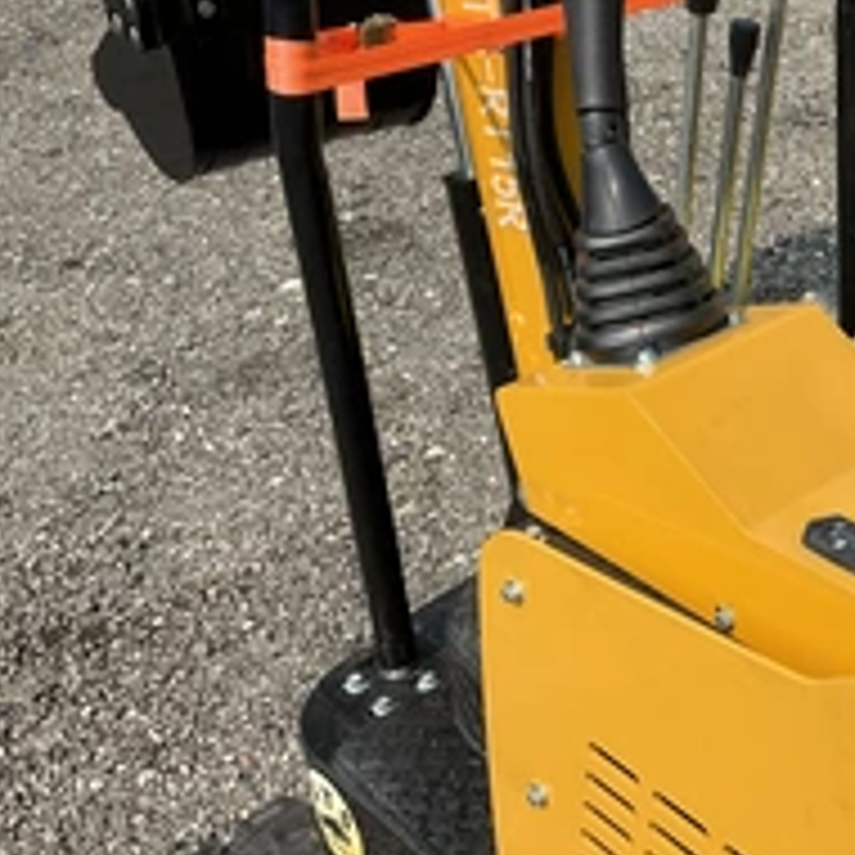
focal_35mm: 54
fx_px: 1509
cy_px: 315
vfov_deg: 31.5
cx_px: 806
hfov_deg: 30.0
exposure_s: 1/1311
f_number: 1.8
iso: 25
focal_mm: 3
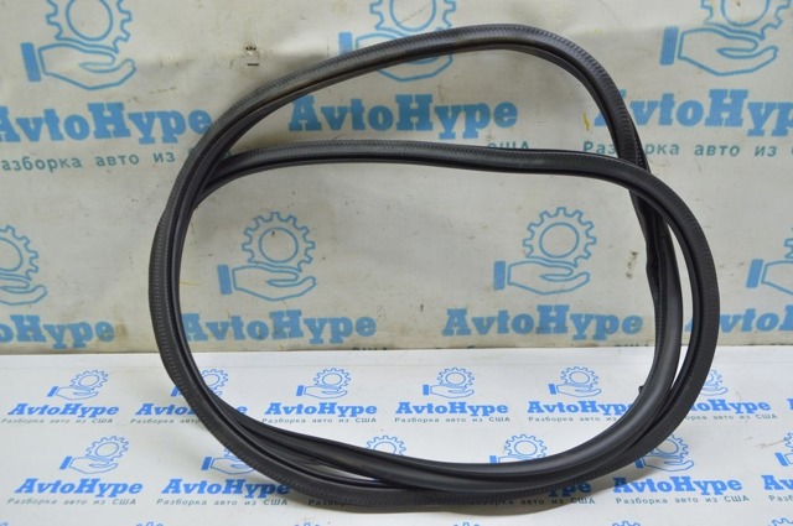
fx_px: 759
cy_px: 263
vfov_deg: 38.3
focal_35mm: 34
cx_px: 396
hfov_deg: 55.2
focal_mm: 23
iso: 400
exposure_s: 1/20
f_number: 5.6
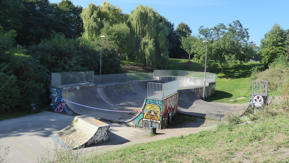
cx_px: 147
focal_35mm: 28
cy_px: 75
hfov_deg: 67.9
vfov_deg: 41.5
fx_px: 215
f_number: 3.3
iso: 160
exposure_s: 1/500
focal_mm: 4.3
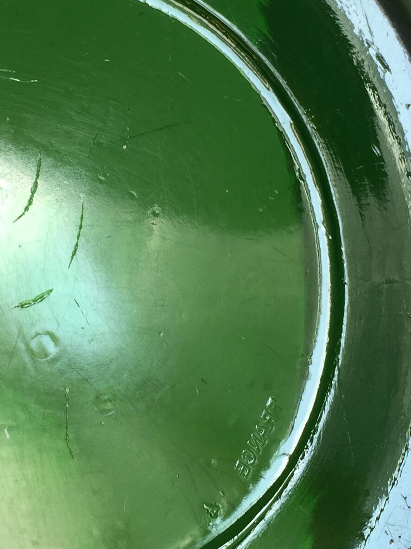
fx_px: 1267
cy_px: 143
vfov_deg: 24.2
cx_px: 119
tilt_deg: -66.6
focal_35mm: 80
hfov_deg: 18.3
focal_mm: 4.15
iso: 32
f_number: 2.2
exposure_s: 1/141
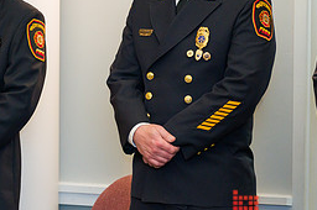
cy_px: 16
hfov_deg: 5.2
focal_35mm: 397
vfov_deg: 3.5
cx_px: -38
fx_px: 3491
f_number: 4
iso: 1600
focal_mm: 175
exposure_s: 1/200
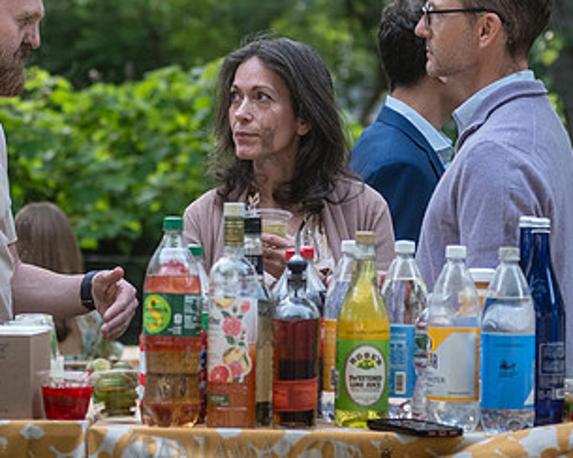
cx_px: 287
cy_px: 116
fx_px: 3578
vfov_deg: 7.3
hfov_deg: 9.2
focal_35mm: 211
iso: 1000
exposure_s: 1/640
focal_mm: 80
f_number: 4
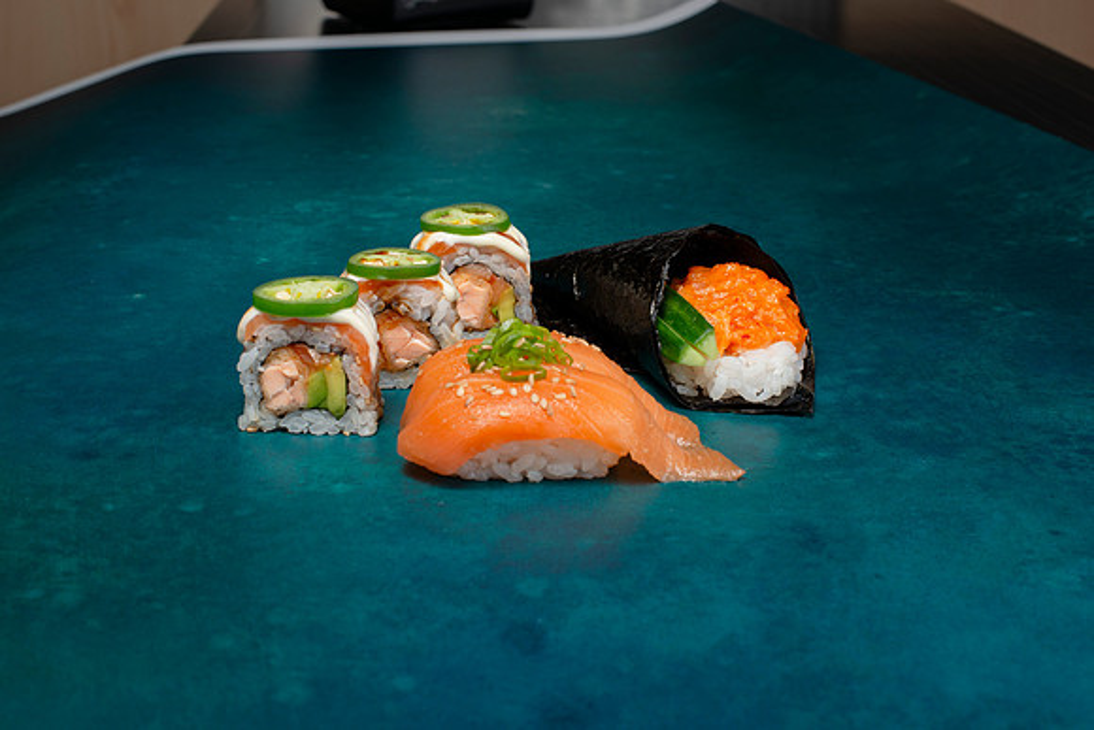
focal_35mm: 50
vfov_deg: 27.0
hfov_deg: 39.6
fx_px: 1520
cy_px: 365
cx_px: 547
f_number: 11
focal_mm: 50
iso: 250
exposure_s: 1/80
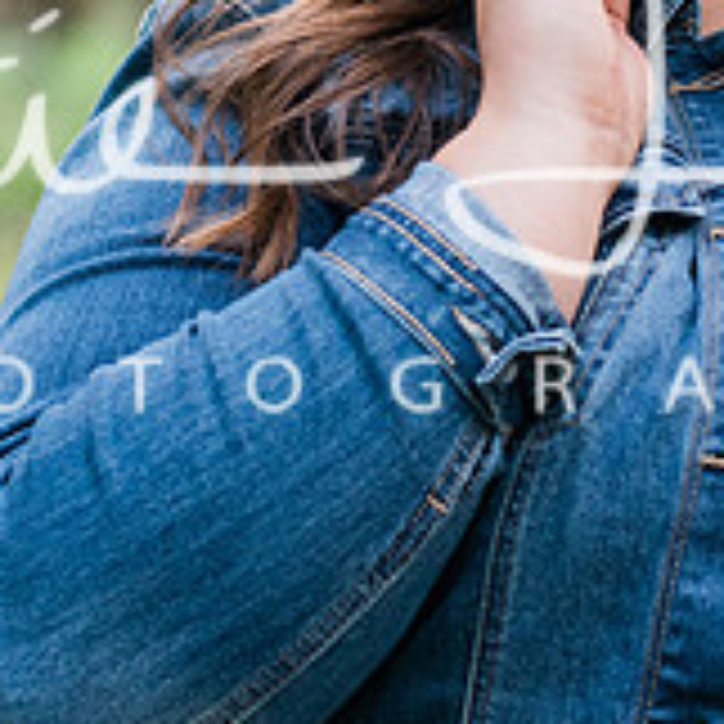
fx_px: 3620
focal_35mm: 153
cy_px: -29
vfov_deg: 11.3
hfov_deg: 11.4
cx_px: 351
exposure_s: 1/250
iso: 640
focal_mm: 50
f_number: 2.8
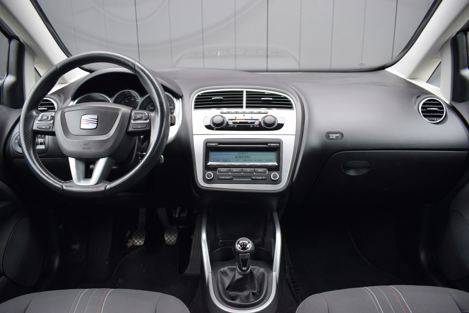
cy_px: 156
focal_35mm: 27
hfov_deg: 67.4
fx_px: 352
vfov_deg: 47.9
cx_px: 234
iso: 400
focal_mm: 18
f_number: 4.5
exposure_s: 1/80
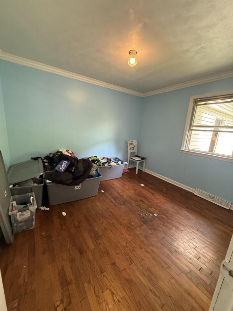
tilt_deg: -11.9
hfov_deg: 85.7
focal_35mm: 14
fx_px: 126
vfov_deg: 102.1
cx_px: 116
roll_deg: -4.6
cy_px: 156
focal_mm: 2.22
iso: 400
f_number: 2.2
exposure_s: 1/60
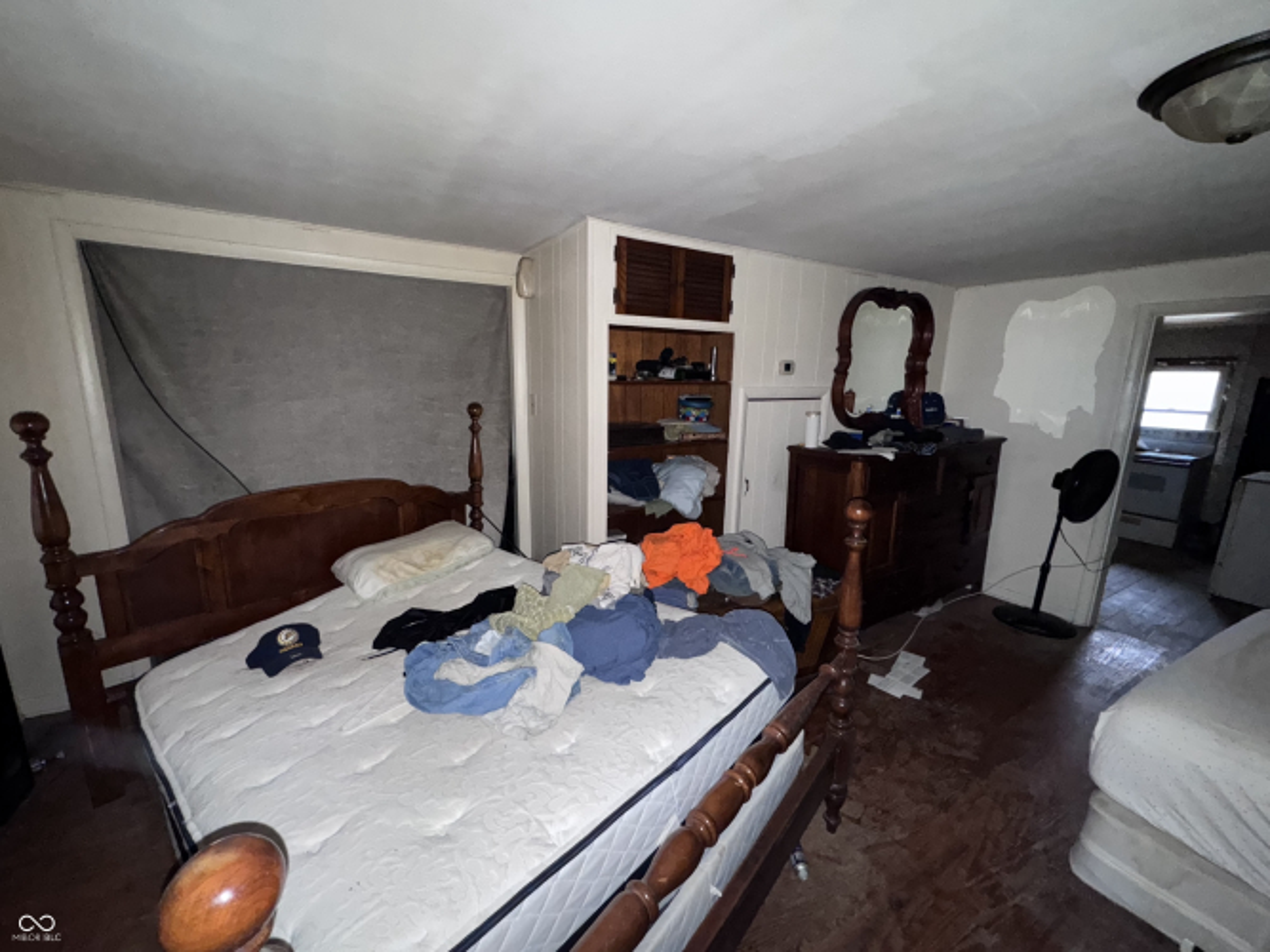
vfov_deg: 85.7
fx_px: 514
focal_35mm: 14
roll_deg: -0.6
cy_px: 476
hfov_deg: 102.1
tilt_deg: -11.8
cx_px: 635
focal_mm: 2.22
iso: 400
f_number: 2.2
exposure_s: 1/16
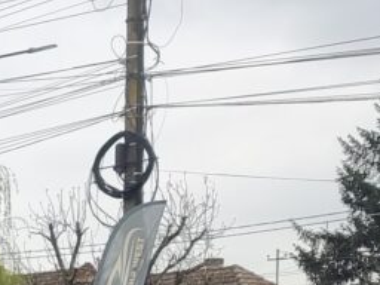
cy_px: 511
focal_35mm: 150
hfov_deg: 10.8
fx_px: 1647
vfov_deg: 9.4
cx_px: -583
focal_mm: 6.7
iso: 50
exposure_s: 1/100
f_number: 1.8
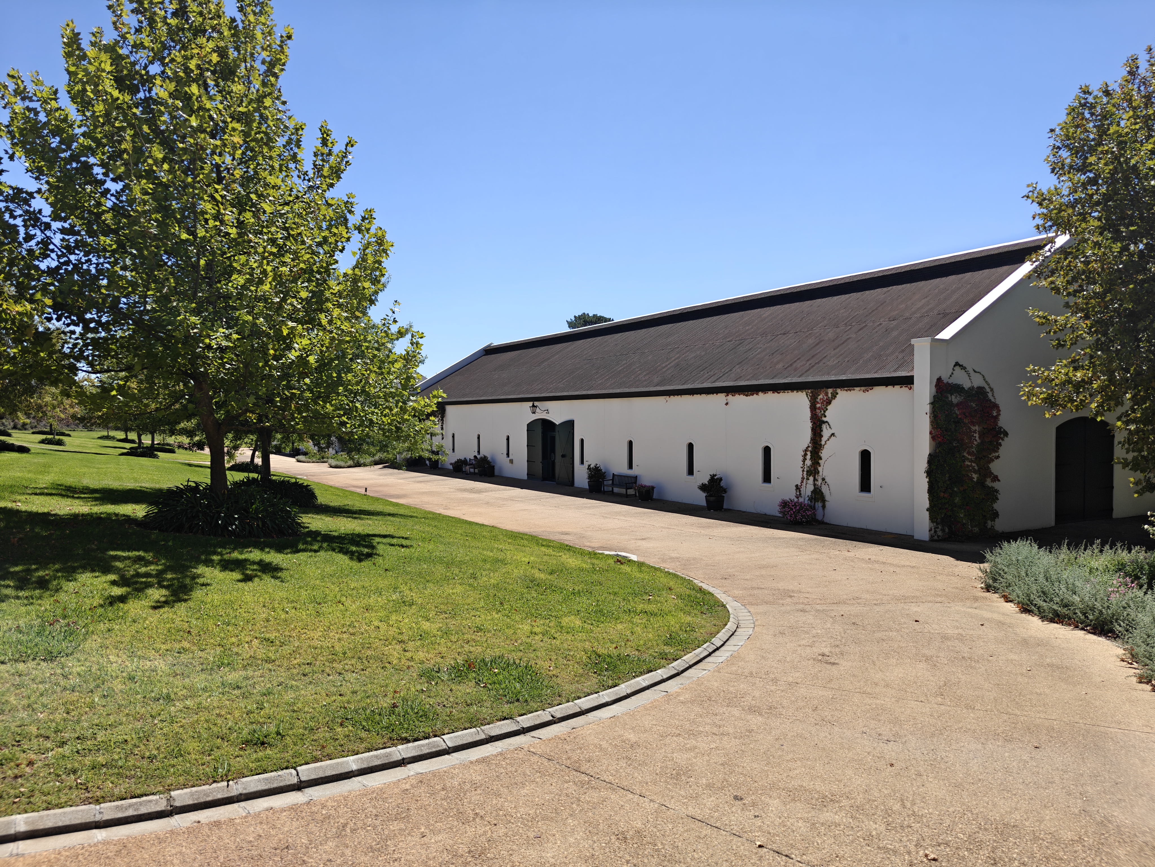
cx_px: 578
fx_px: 767
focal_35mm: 23
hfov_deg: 73.9
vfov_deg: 58.9
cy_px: 434
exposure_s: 1/3585
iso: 80
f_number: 1.6
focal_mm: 6.06
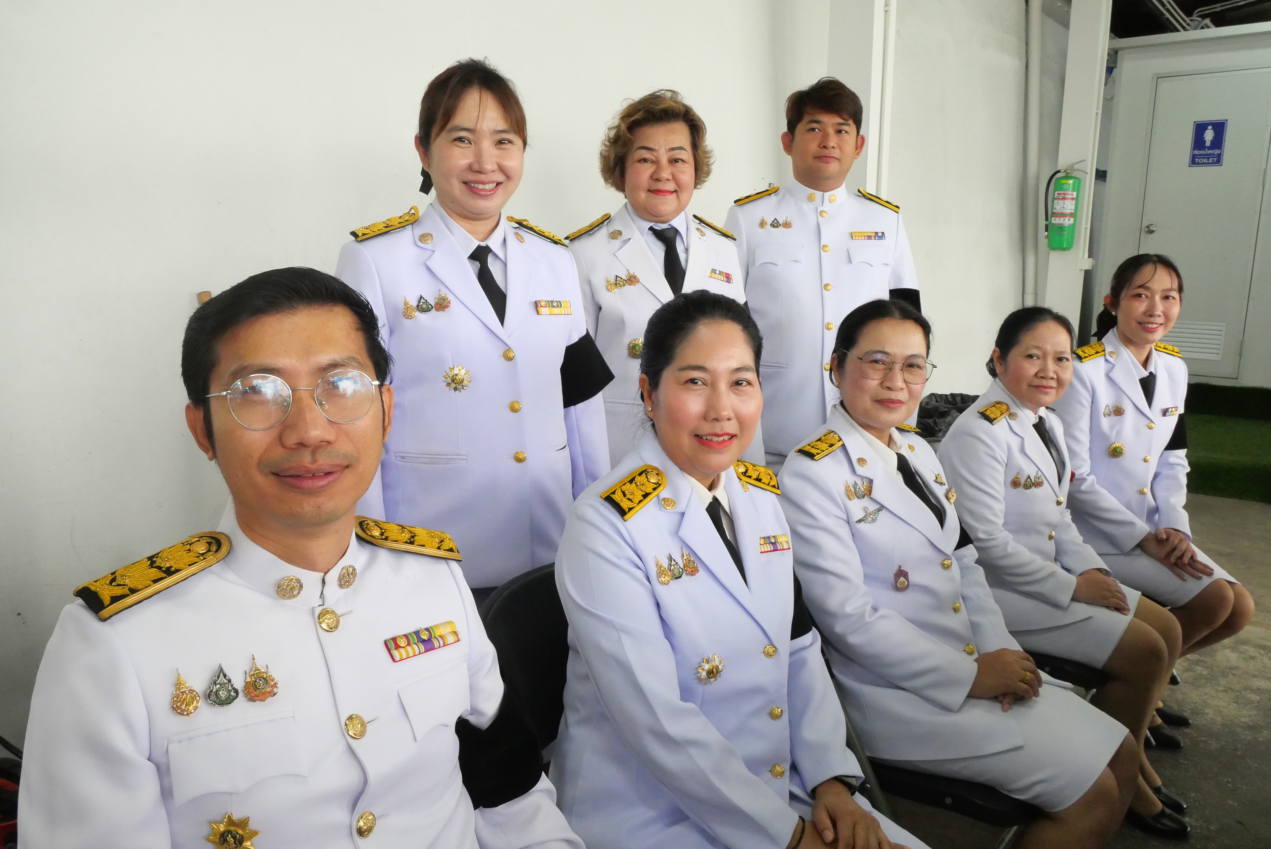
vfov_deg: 53.2
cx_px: 636
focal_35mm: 24
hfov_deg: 73.7
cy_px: 424
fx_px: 848
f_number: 9
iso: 3200
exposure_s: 1/80
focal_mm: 12
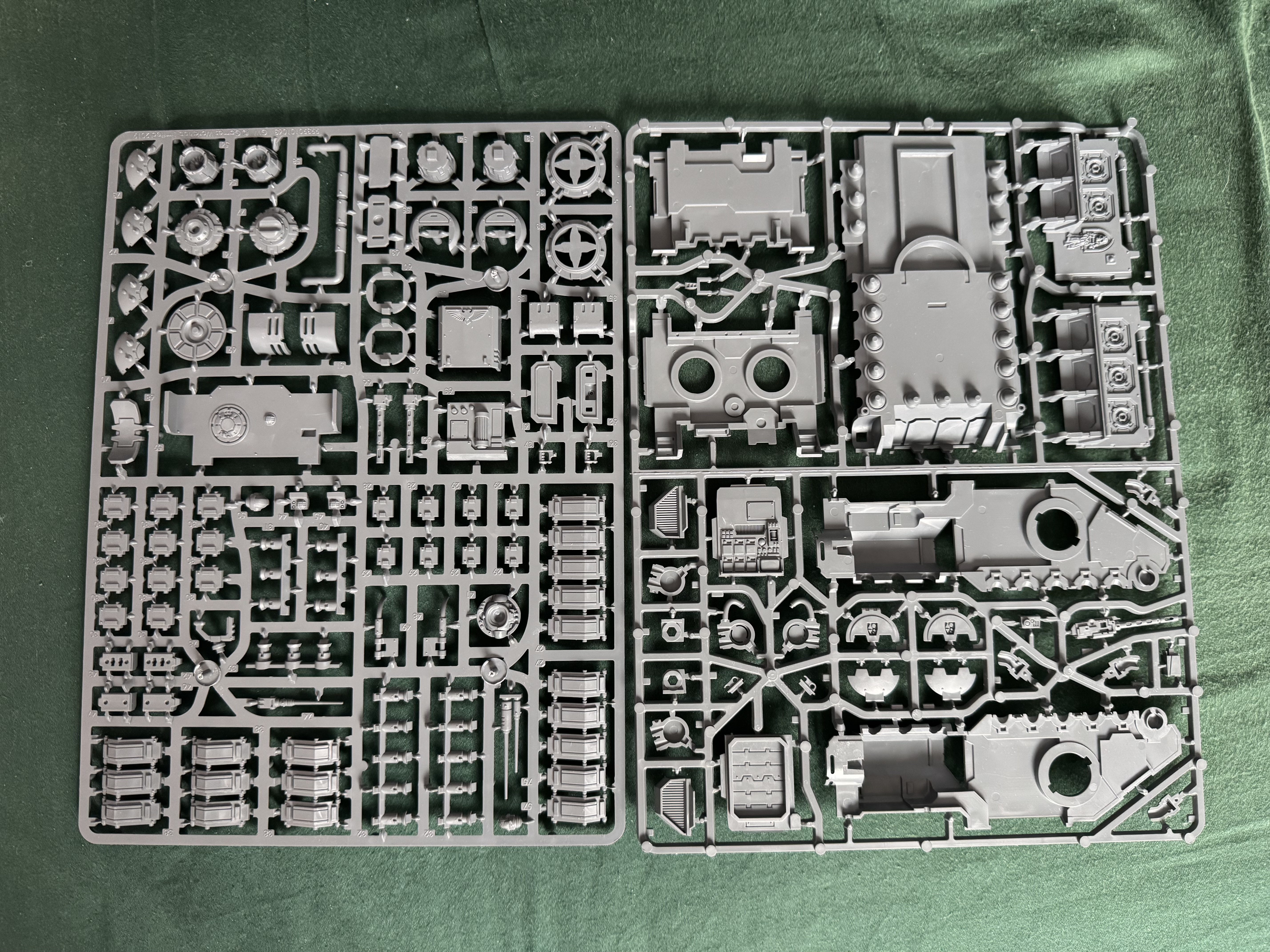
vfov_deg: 56.8
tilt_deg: -83.0
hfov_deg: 71.6
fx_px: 881
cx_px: 635
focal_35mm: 24
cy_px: 476
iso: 640
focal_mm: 6.76
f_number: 1.78
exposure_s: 1/60
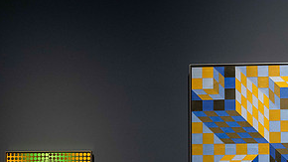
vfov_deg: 17.7
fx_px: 496
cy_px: 190
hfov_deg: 31.2
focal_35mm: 65
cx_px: 245
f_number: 3.5
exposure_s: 1/60
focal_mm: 31
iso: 2000
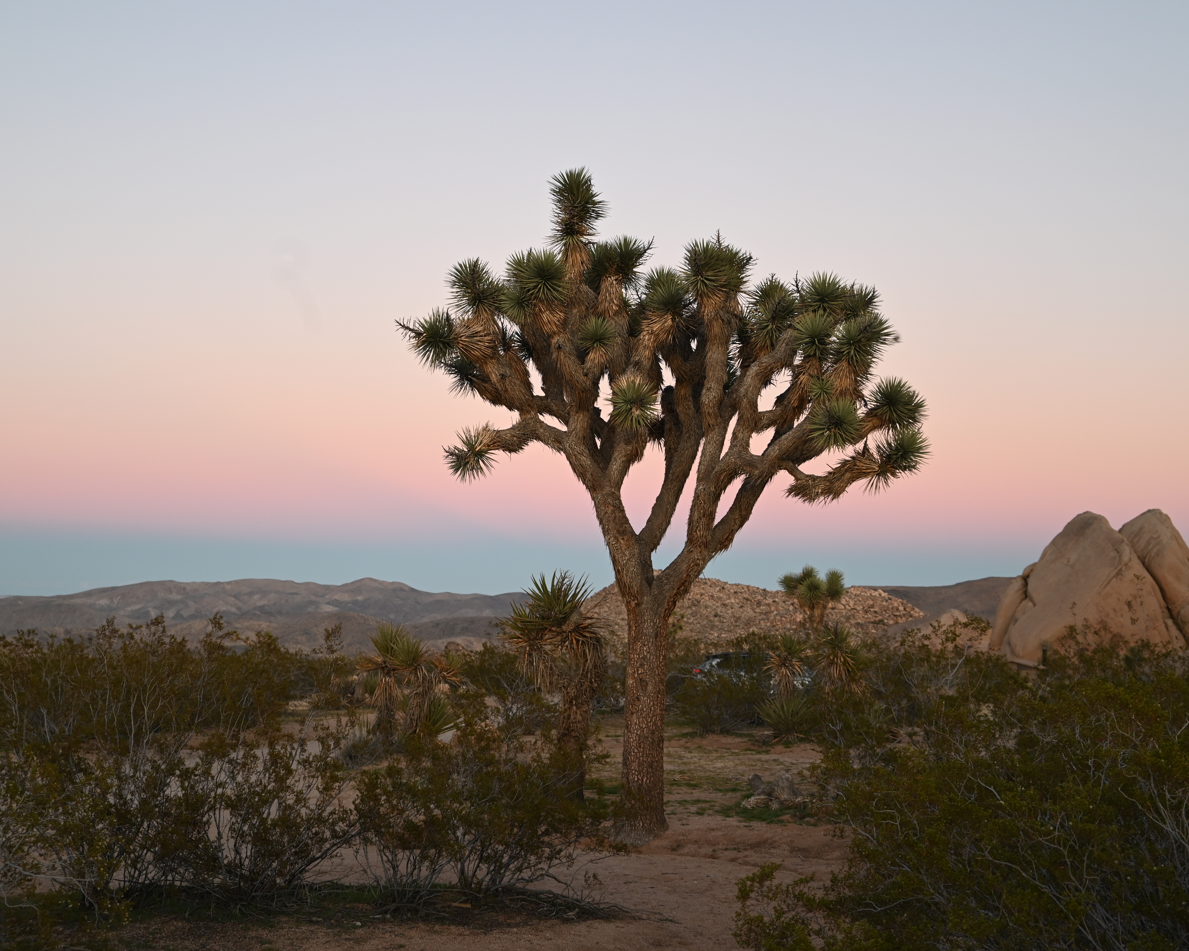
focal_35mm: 44
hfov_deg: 42.0
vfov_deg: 34.2
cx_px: 541
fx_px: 1548
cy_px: 476
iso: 280
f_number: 5.3
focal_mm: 39
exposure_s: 1/40
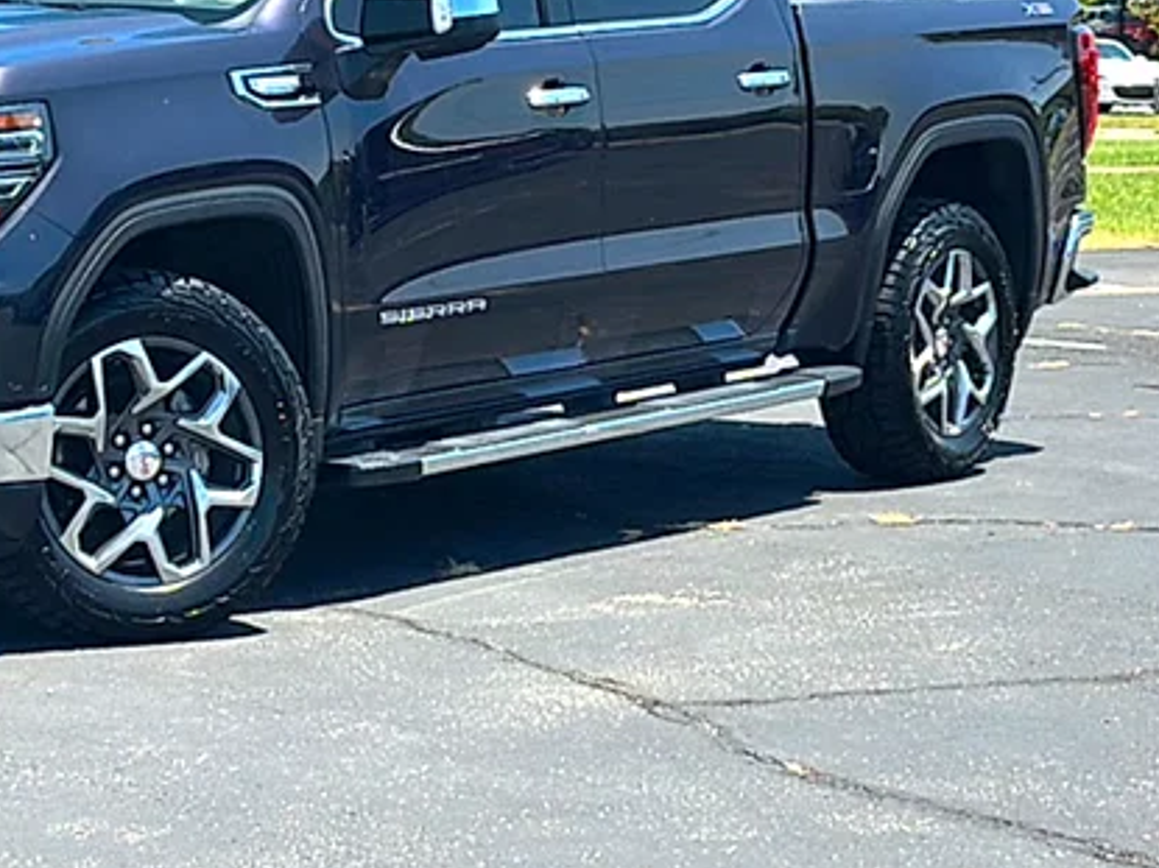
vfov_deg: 14.3
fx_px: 3448
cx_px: 246
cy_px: 180
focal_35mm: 103
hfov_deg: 18.9
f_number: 1.78
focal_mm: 6.86
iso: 80
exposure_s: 1/2315
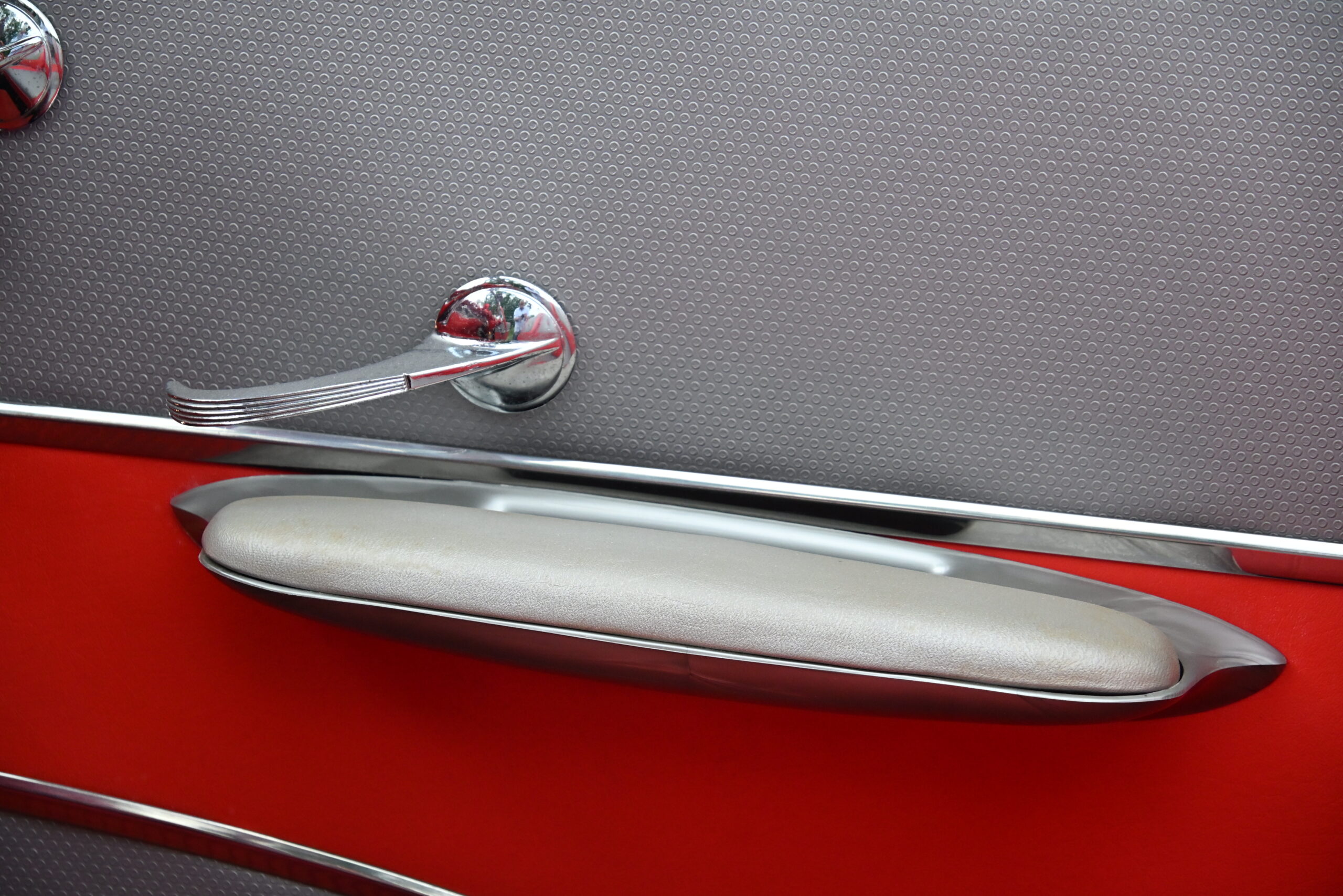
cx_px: 672
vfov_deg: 11.4
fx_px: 4477
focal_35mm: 120
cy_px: 448
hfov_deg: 17.1
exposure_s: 1/125
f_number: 5
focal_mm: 80
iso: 1250
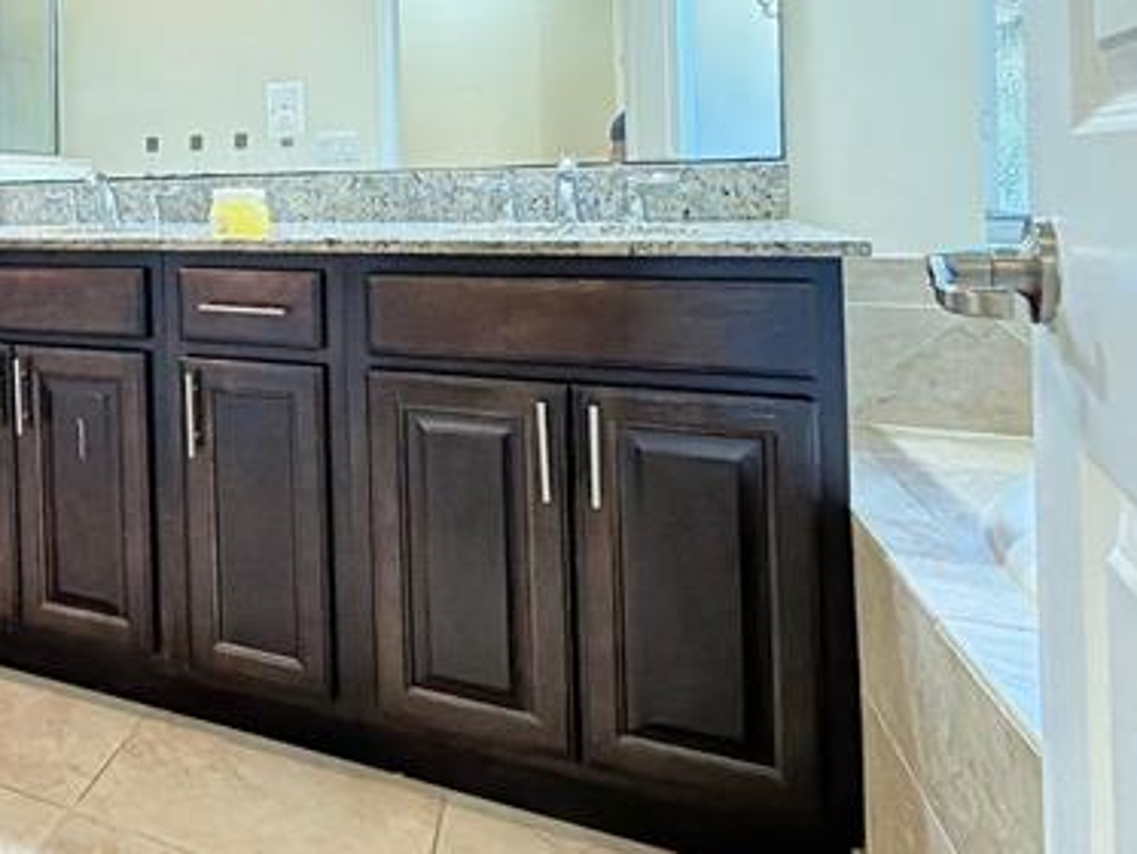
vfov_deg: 44.7
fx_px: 986
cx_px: -30
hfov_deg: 48.1
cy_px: 183
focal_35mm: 30
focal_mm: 2.22
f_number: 2.2
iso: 1600
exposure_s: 1/30
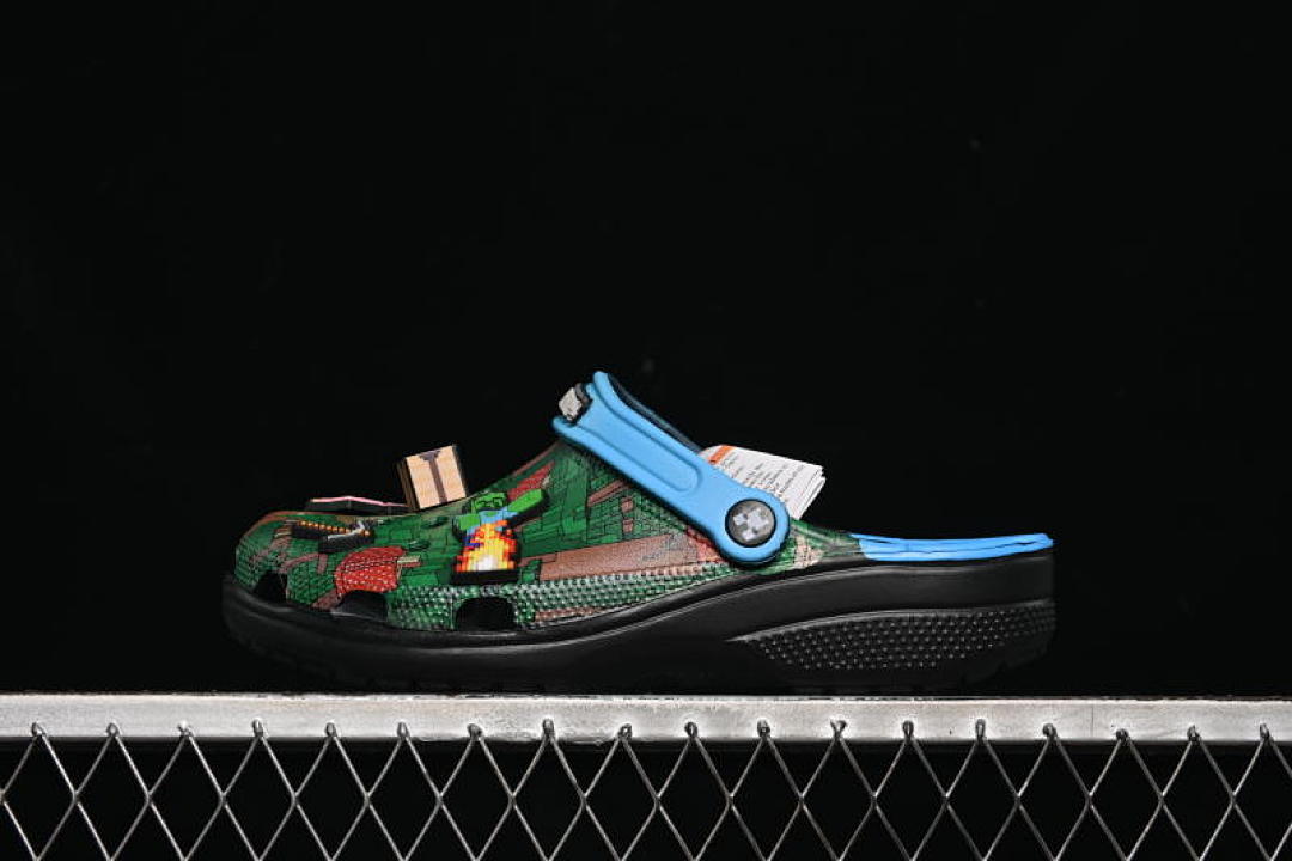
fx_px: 2691
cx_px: 646
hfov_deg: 27.0
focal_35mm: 75
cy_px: 430
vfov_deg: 18.2
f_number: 6.3
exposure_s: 1/50
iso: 160
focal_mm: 50
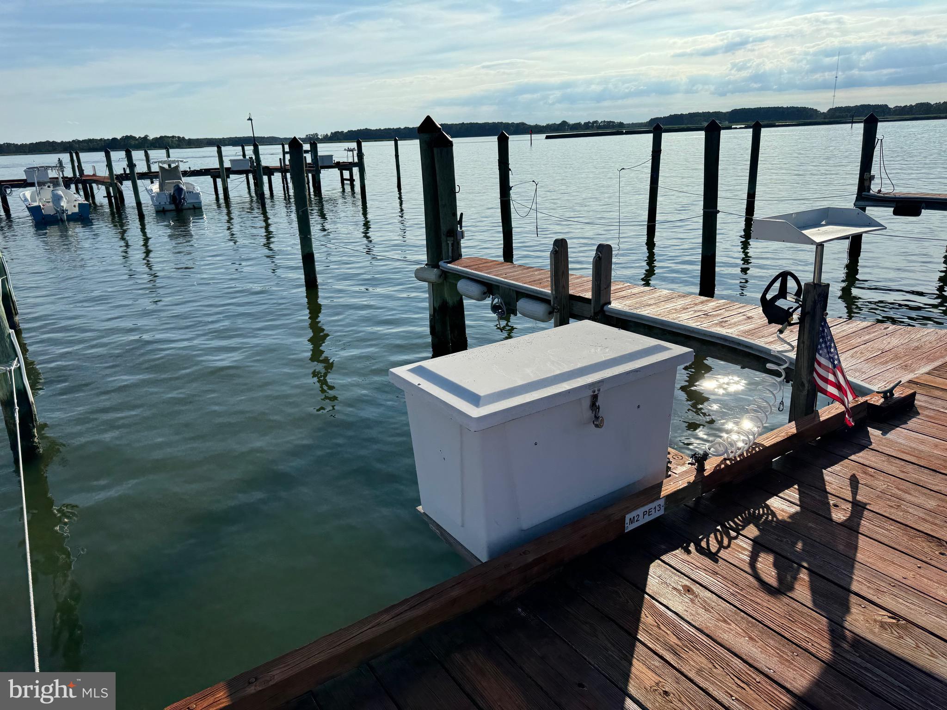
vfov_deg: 56.8
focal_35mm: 24
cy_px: 355
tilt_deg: -17.2
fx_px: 657
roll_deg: +2.1
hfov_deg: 71.6
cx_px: 474
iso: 80
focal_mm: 6.76
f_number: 1.78
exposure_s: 1/10417
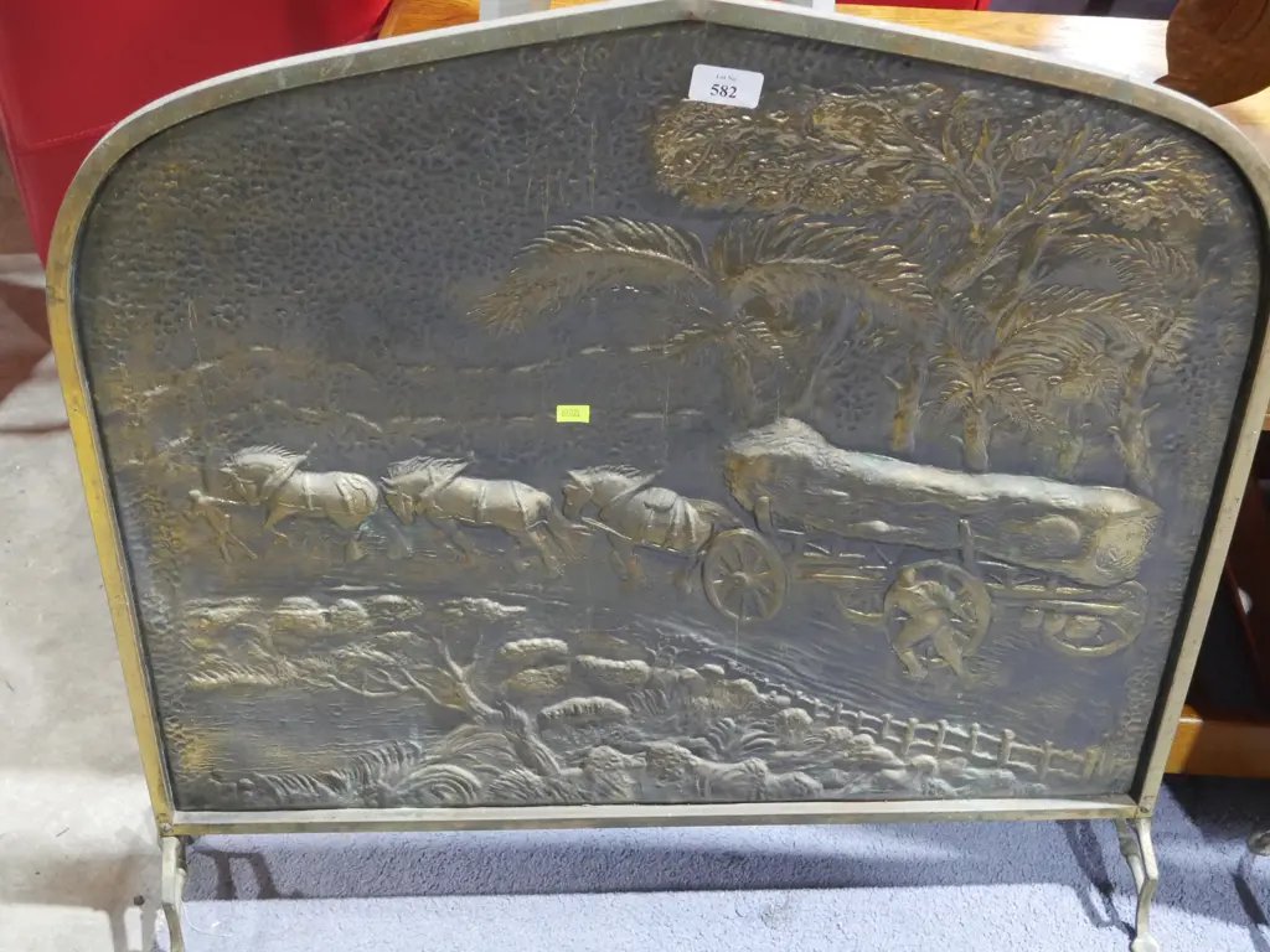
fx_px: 1688
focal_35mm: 46
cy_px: 476
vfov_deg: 31.5
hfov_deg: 41.2
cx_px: 635
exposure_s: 1/40
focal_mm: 23
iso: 3200
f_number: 5.1
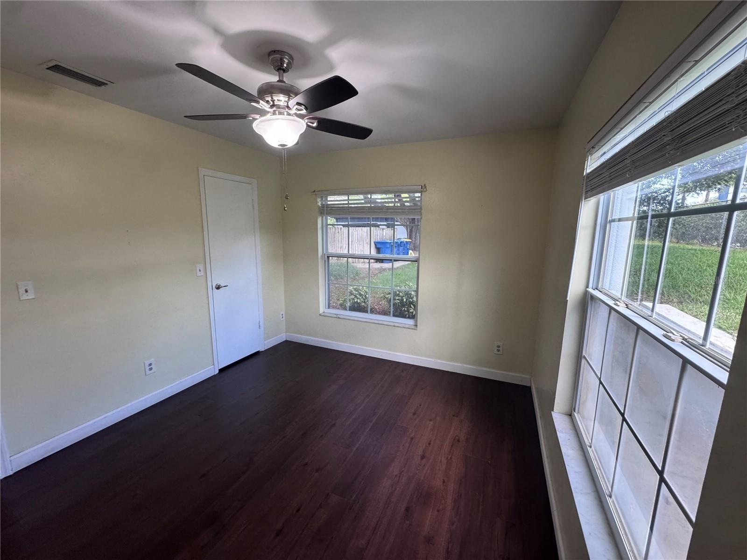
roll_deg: -0.1
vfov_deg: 85.7
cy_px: 280
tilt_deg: -10.0
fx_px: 302
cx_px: 374
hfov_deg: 102.1
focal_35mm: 14
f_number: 2.2
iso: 250
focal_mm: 2.22
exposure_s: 1/120
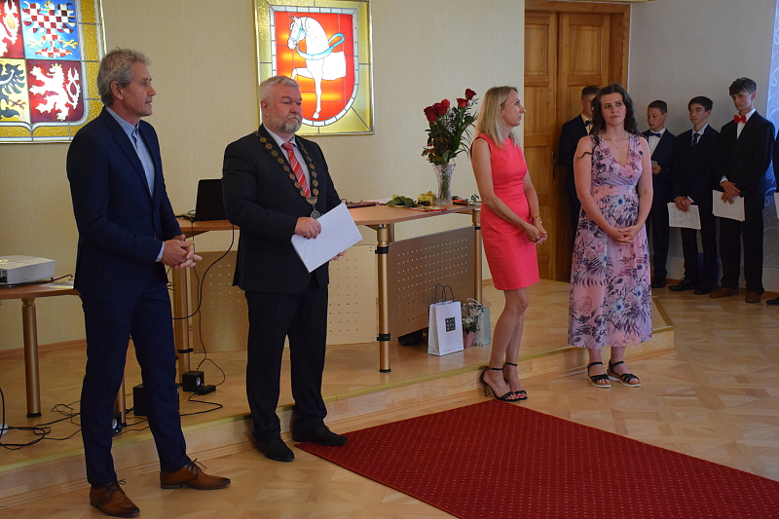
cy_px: 260
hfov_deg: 38.9
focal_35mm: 51
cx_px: 390
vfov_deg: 26.5
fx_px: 1103
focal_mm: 34
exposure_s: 1/320
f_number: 4.2
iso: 3200
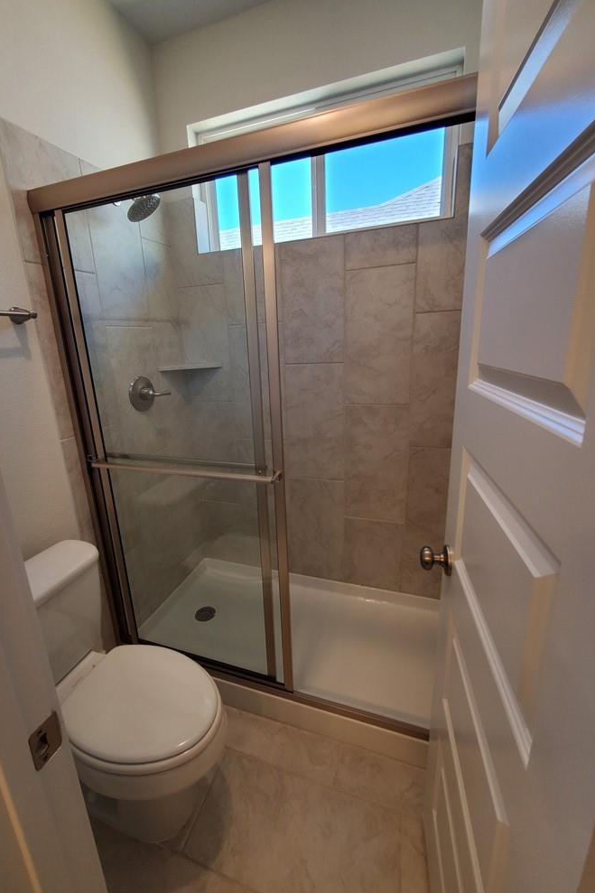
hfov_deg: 81.1
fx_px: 347
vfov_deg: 104.3
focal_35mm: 14
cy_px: 439
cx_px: 279
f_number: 2.2
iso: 100
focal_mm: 1.8
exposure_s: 1/60
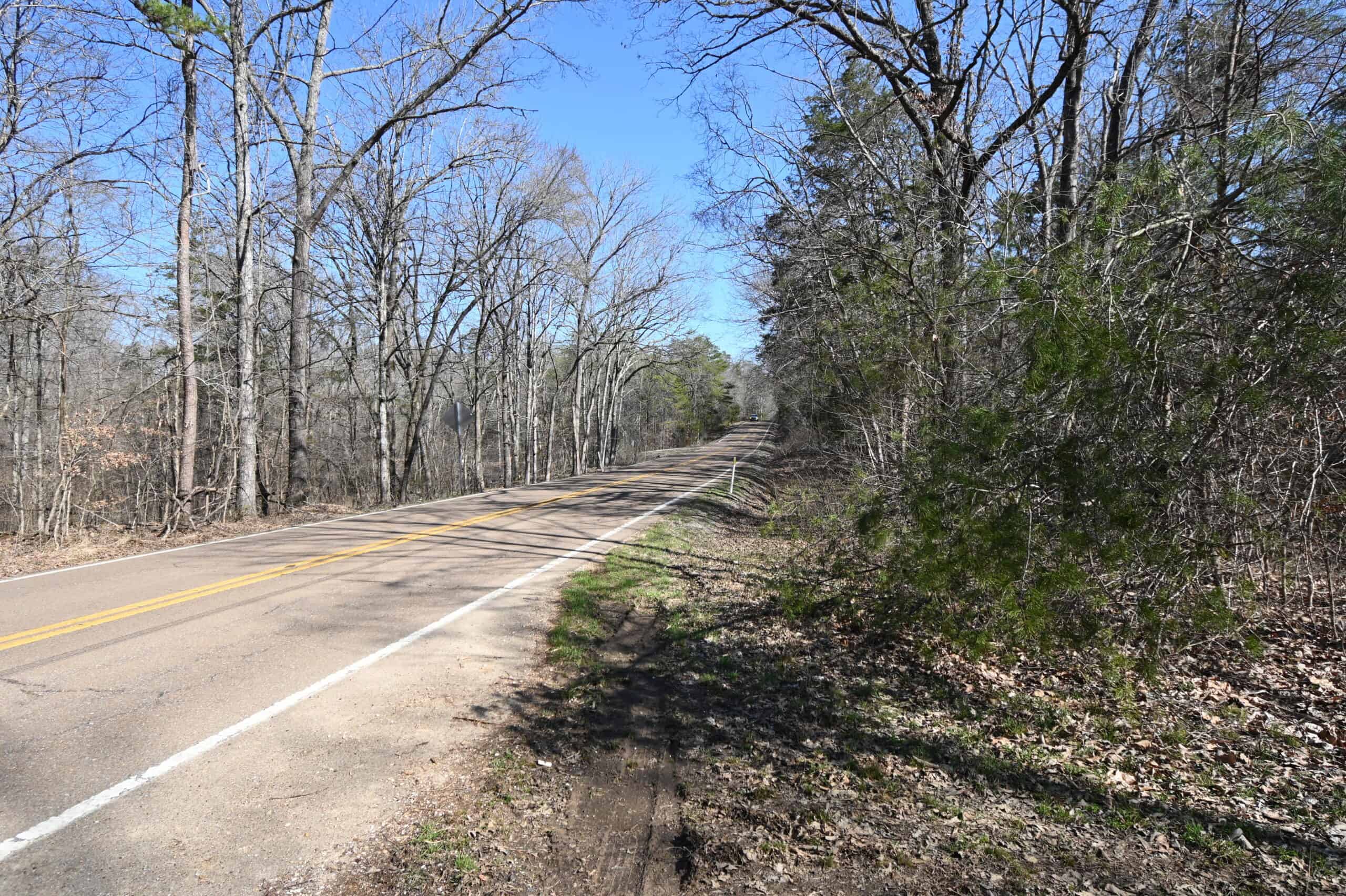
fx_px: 710
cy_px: 448
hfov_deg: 86.9
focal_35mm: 19
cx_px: 673
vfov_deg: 64.5
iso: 100
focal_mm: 13
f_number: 6.3
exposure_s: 1/320
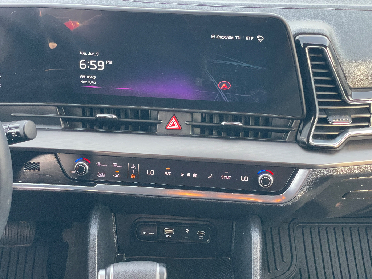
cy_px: 140
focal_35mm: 52
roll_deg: +0.9
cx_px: 186
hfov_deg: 36.8
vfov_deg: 28.0
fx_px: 559
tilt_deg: -31.1
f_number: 2
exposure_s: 1/120
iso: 250
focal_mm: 6
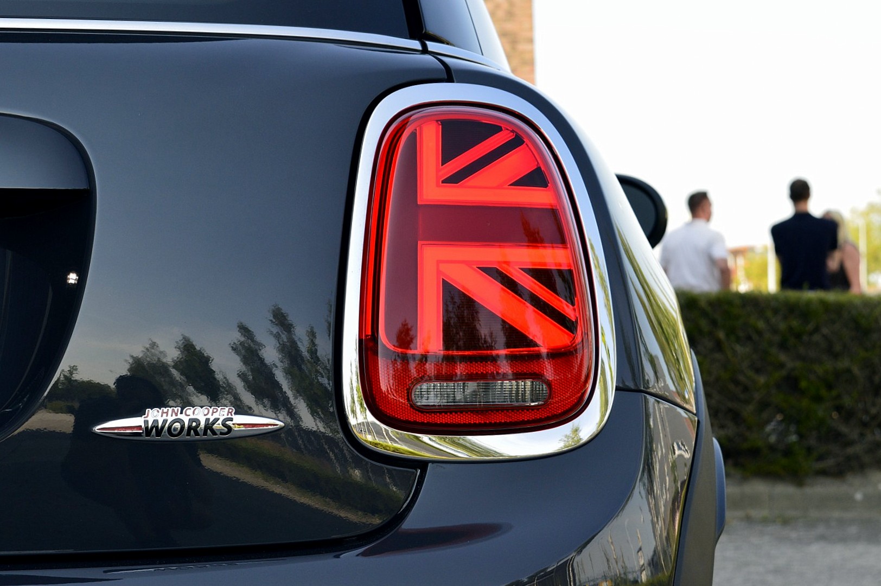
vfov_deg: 16.5
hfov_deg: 24.6
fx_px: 2017
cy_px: 293
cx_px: 440
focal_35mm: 82
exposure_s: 1/200
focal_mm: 55
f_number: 10
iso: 400
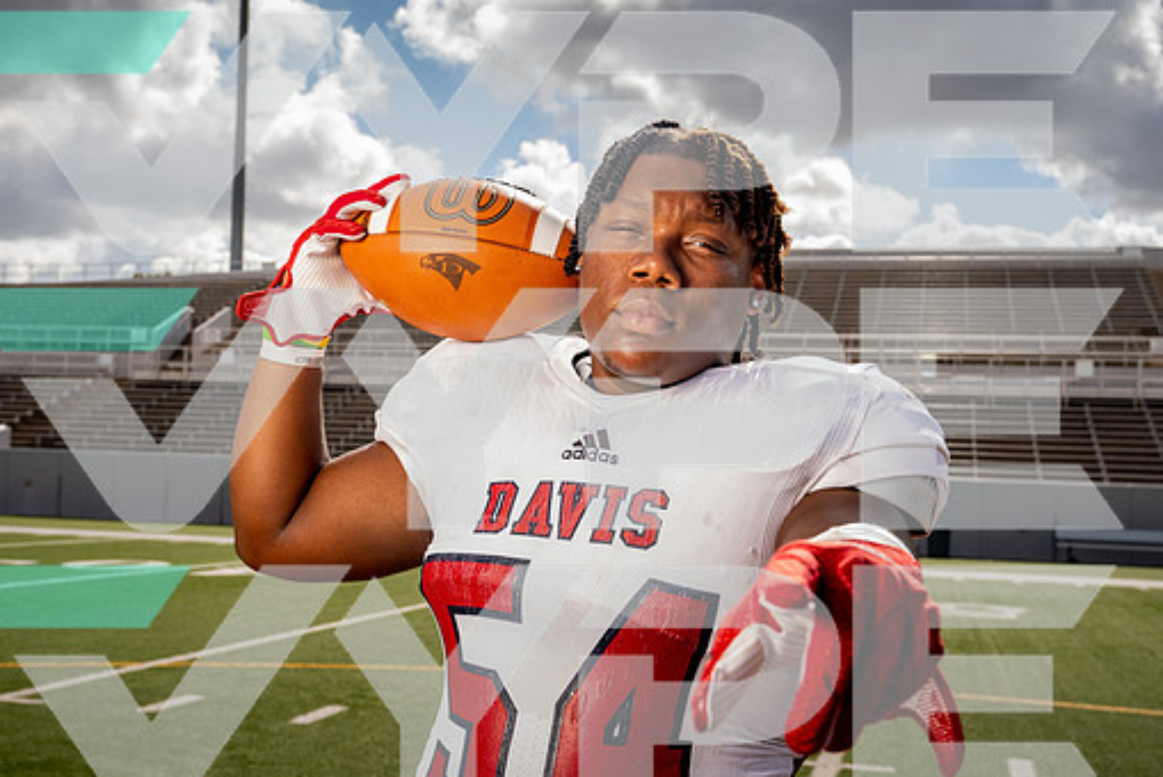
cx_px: 542
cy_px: 410
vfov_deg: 27.6
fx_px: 1584
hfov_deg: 40.3
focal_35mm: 49
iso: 64
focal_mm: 43
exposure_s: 1/250
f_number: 7.1
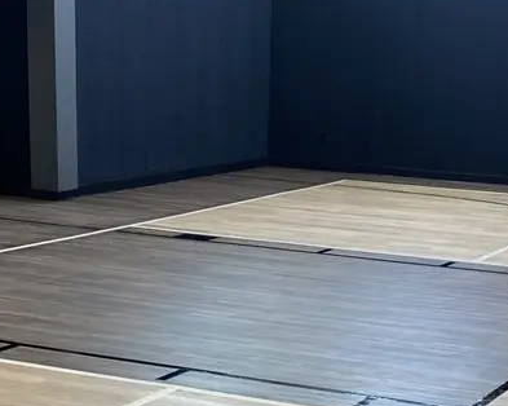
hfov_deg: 20.6
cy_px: 415
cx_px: 310
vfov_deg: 16.2
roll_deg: -2.6
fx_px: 1398
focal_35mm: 93
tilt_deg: -15.6
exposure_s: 1/120
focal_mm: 4.25
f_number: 1.8
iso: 80
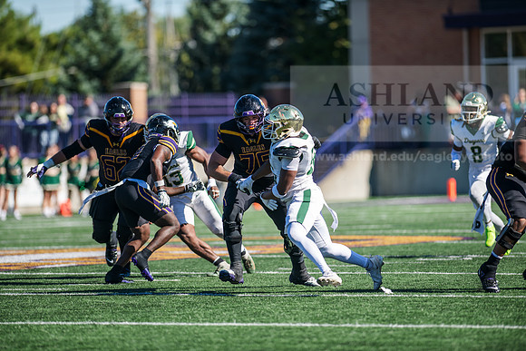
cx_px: 263
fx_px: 4384
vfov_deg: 4.6
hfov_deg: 6.9
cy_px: 176
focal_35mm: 300
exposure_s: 1/2000
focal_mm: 300
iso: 160
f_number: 3.2
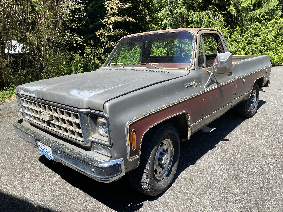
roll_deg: +3.0
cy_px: 106
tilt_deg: -15.1
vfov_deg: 53.1
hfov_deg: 67.3
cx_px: 142
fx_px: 213
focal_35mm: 26
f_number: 1.8
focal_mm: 4.25
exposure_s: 1/965
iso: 32
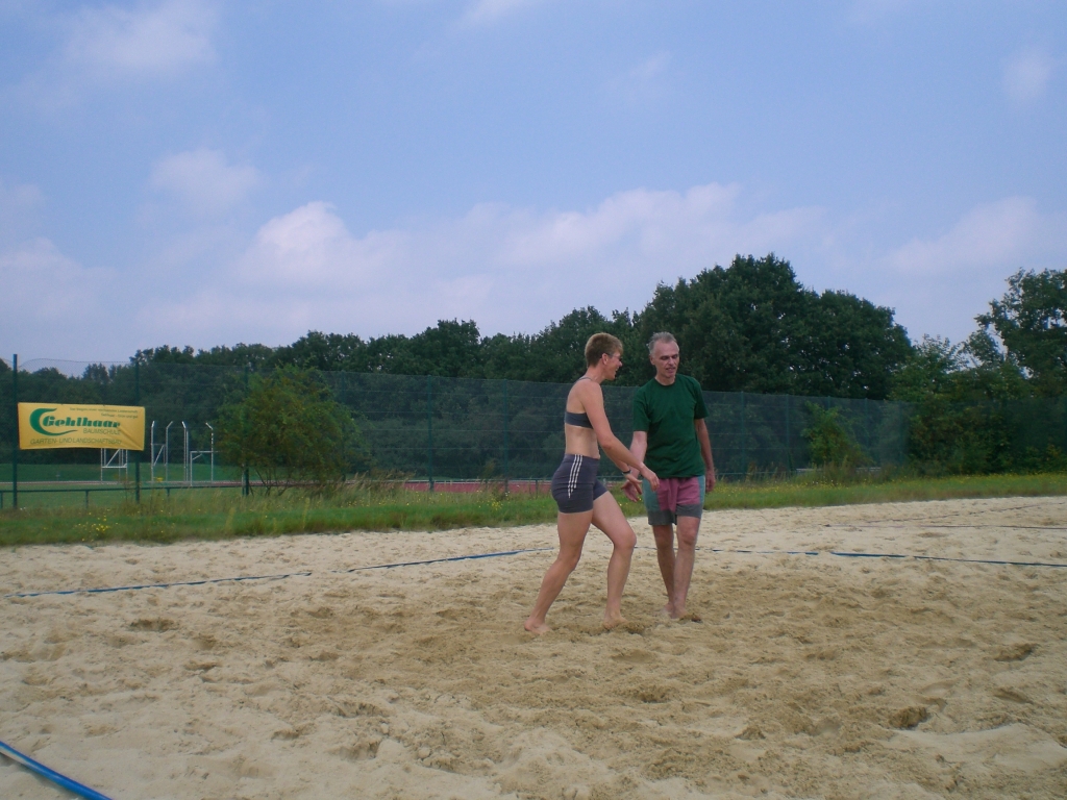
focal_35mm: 38
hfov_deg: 49.0
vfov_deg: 37.7
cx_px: 534
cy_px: 400
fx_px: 1171
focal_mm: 6.3
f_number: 4.4
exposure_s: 1/400
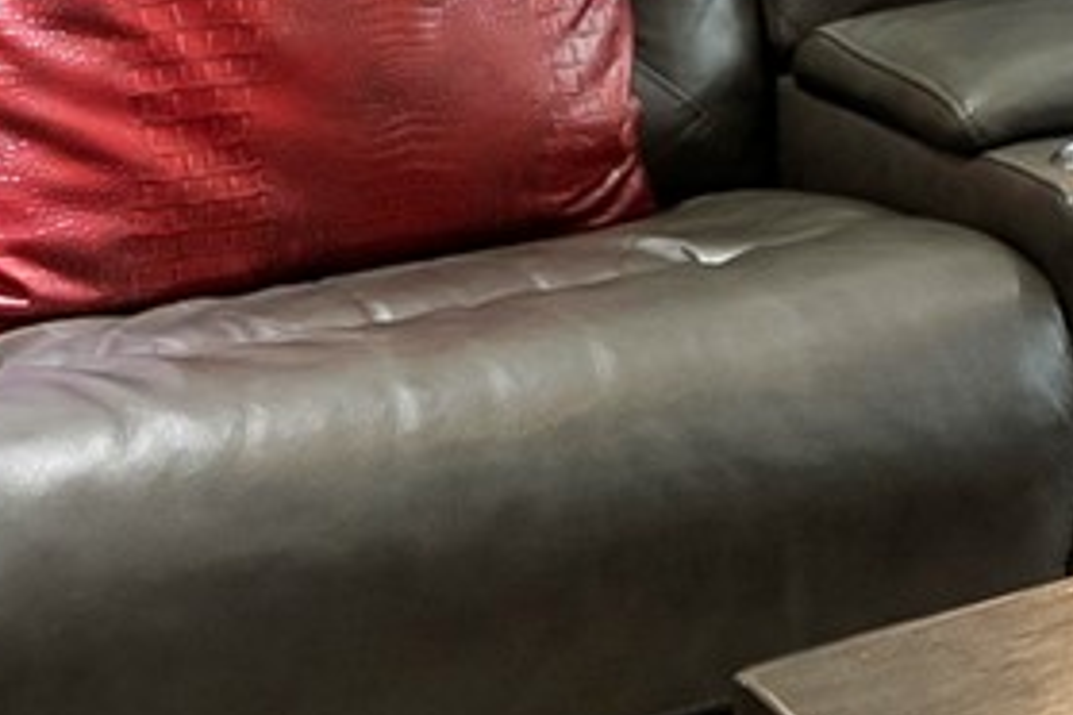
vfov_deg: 11.3
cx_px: 2206
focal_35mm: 109
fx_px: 3249
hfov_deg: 15.0
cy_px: -717
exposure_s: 1/200
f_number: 8
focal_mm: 14
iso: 800
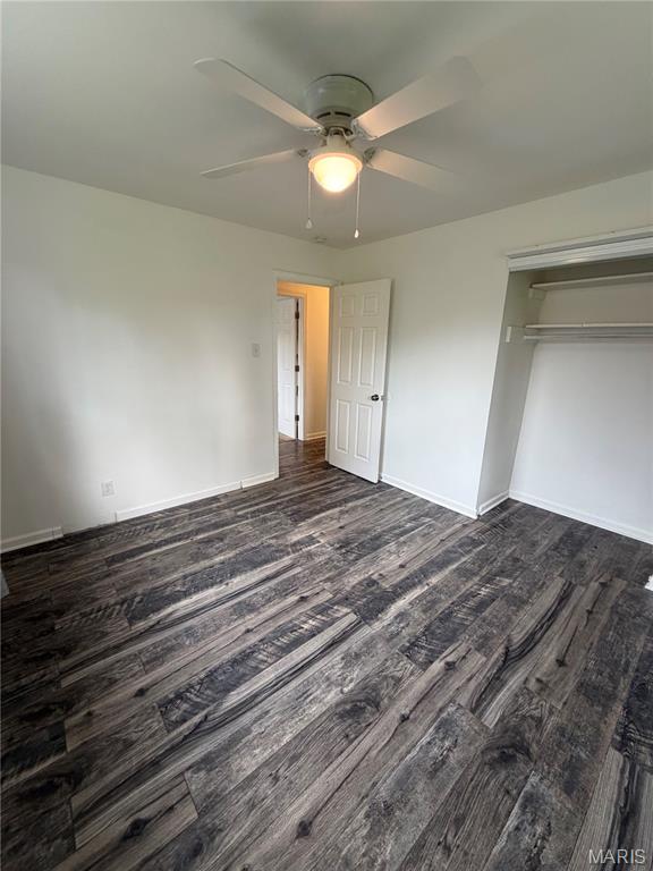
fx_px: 352
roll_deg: -1.7
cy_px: 436
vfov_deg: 102.1
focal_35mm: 14
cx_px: 326
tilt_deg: -13.2
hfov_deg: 85.7
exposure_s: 1/120
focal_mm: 2.22
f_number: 2.2
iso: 250
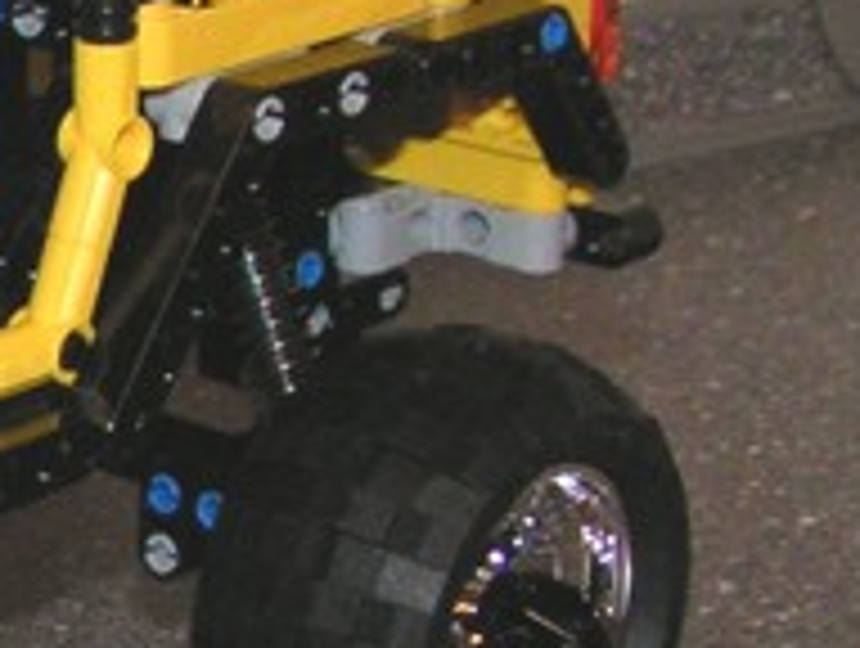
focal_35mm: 127
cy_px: 472
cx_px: -540
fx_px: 3161
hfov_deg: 14.2
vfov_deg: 11.7
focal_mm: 5.8
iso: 200
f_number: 2.8
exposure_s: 1/40
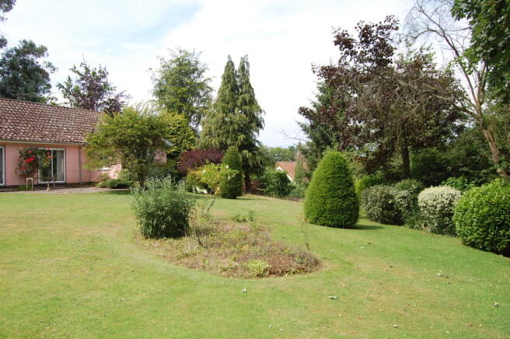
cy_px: 170
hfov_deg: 67.4
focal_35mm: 27
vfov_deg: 47.8
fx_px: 382
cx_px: 255
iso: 200
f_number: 5.6
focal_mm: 18
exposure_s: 1/500
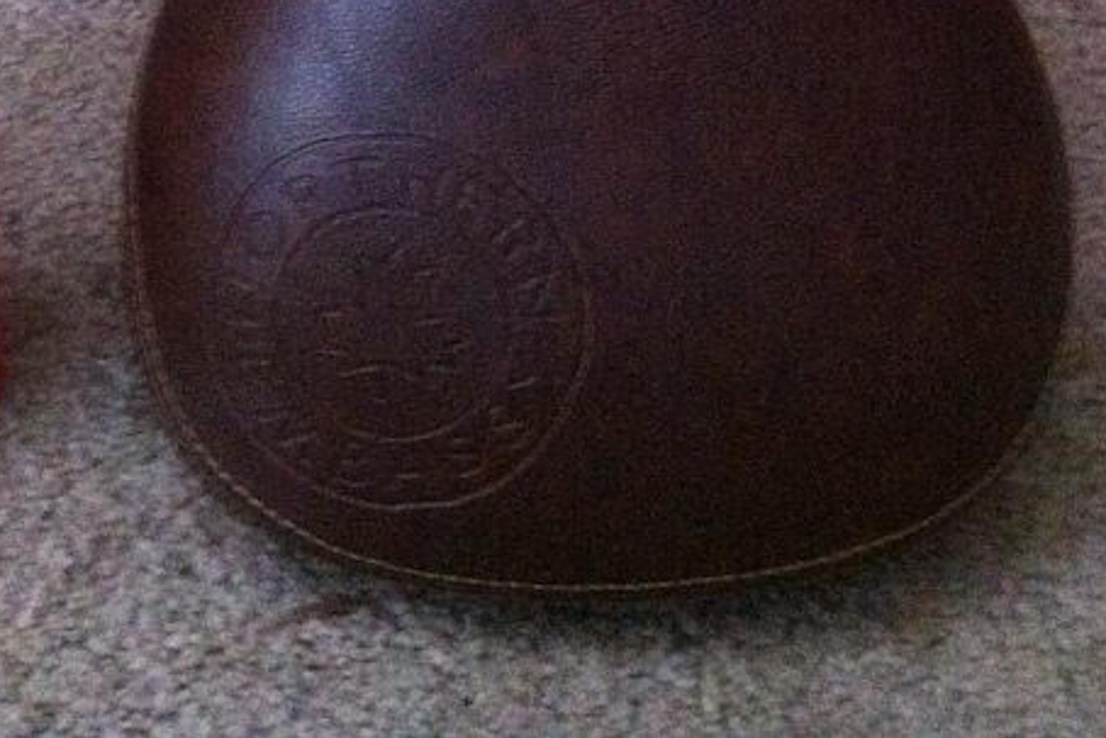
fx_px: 2520
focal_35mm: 82
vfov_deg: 15.9
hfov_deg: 24.4
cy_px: -189
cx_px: 258
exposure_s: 1/15
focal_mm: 3.85
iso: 1000
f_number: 2.8
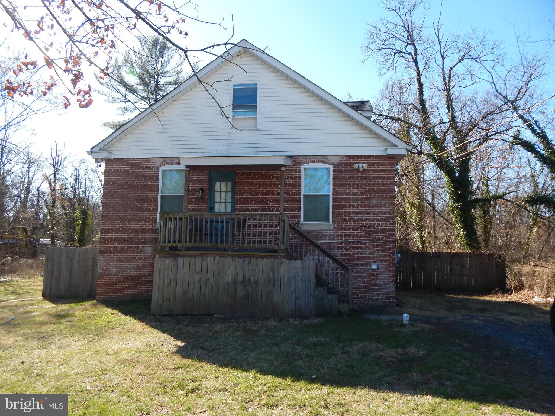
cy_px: 208
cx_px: 278
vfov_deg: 61.1
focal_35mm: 22
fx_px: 353
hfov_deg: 76.4
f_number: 3
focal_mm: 4
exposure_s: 1/500
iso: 125
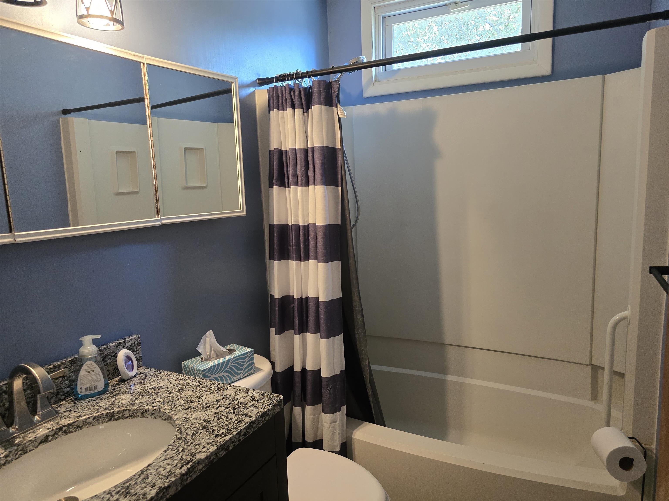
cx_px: 334
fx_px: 445
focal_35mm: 23
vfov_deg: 58.9
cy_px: 250
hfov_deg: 73.9
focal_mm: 6.3
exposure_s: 1/120
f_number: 1.7
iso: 500
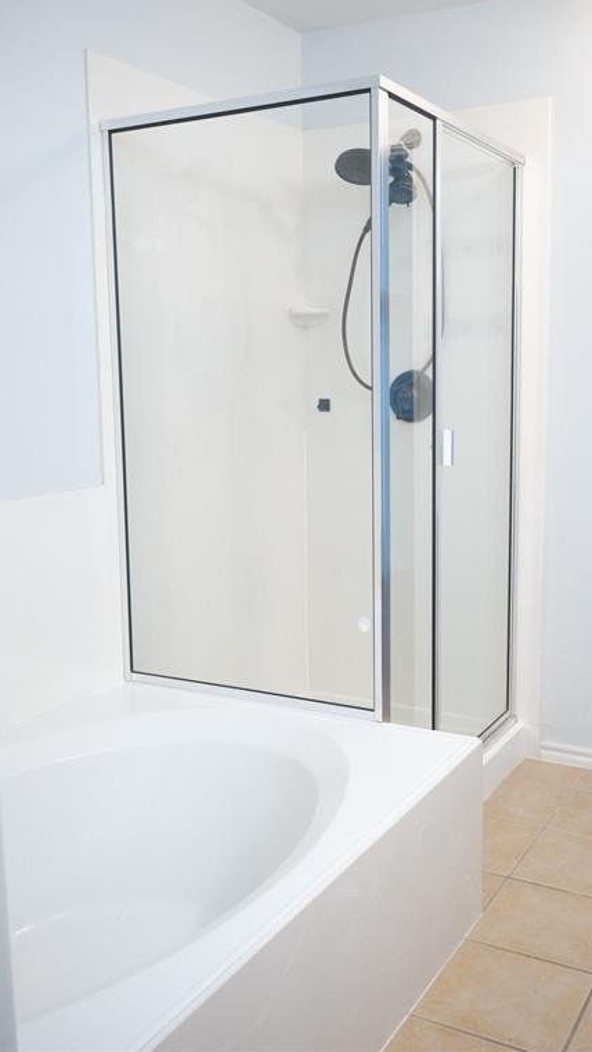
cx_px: 325
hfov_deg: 32.0
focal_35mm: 37
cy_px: 523
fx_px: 1033
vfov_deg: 54.0
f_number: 2.8
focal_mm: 23
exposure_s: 1/125
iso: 2000
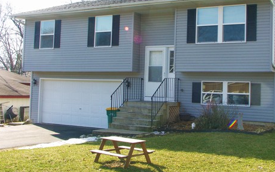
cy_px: 64
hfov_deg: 40.8
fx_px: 367
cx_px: 167
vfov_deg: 26.3
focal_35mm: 49
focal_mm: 8.66
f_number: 5
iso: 64
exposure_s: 1/200
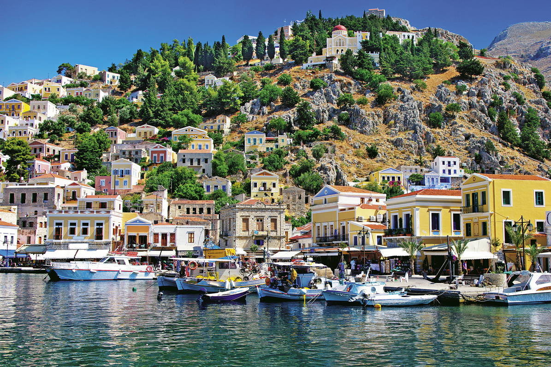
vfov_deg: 34.0
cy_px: 184
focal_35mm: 39
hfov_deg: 49.2
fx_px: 602
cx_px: 276
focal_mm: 26.2
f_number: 7.1
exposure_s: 1/200
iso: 200
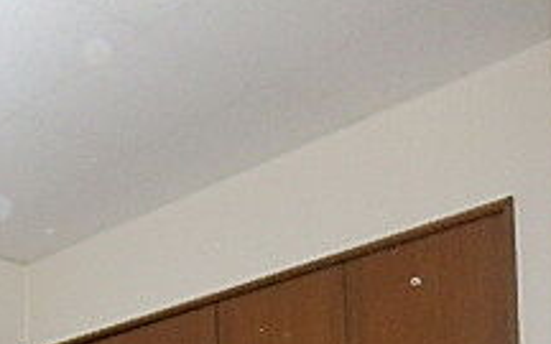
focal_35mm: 66
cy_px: 601
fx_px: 991
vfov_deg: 16.7
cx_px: -230
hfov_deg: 25.2
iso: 400
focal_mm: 3.7
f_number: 3.5
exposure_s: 1/30
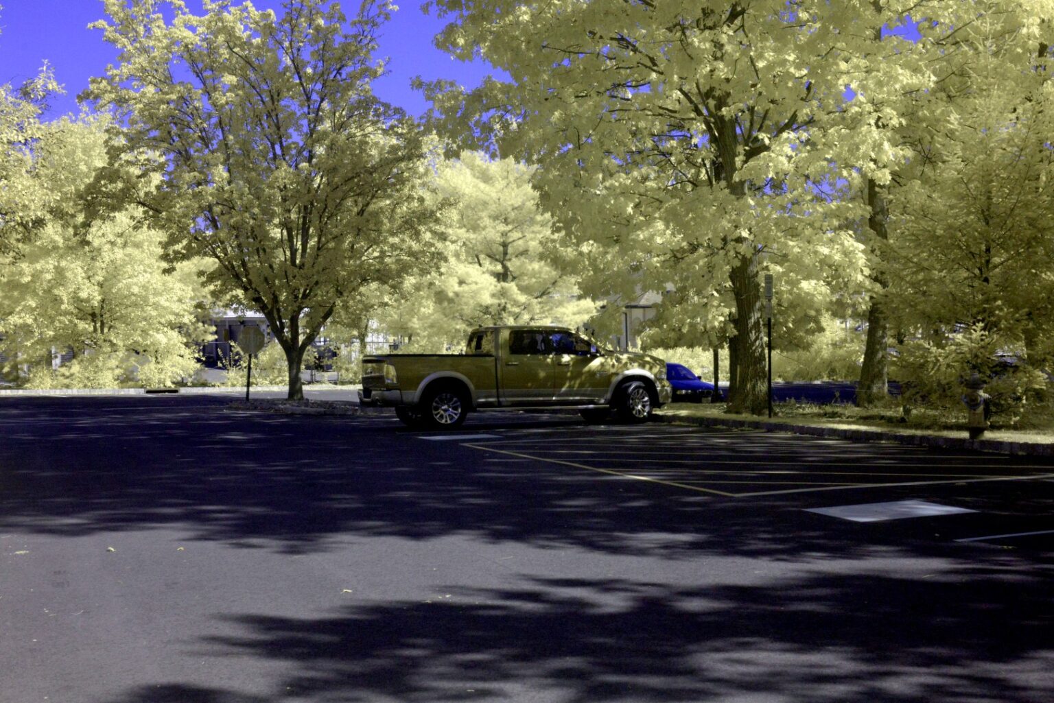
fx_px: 1464
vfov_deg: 27.0
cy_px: 352
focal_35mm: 50
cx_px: 527
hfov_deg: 39.6
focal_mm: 50
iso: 6400
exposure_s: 1/4000
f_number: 14
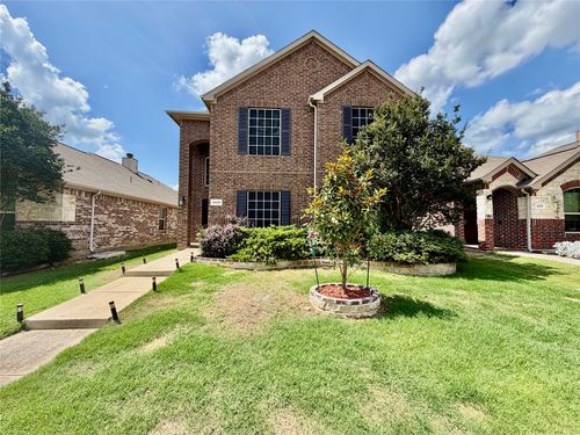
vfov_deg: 85.7
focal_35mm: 14
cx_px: 290
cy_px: 218
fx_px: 235
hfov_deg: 102.1
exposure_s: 1/770
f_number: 2.2
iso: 32
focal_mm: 2.22
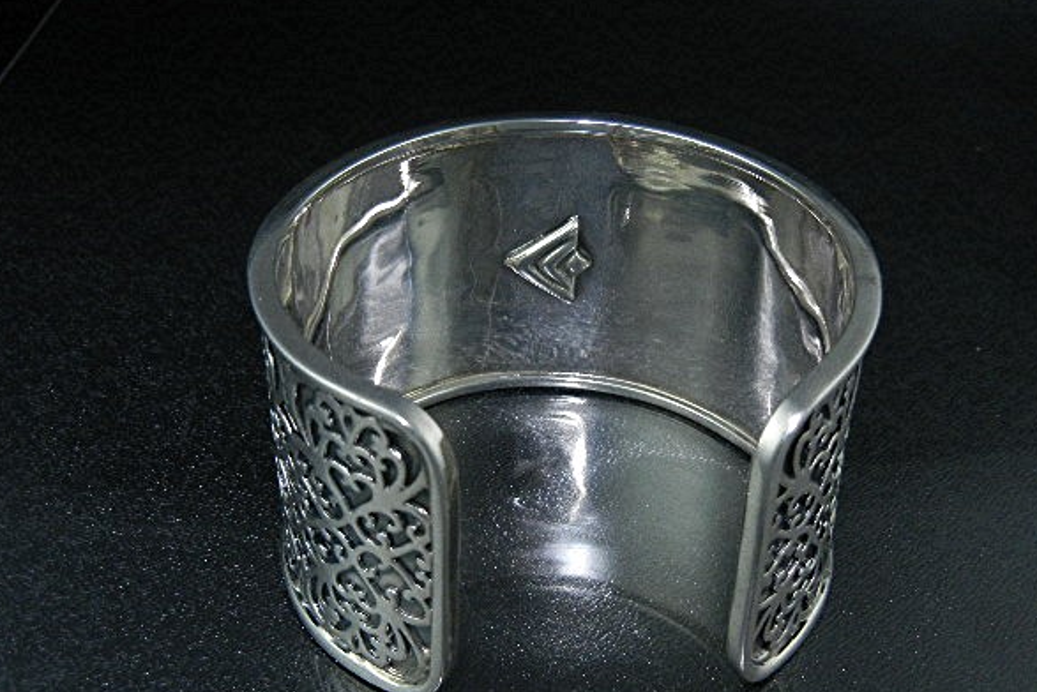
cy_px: 399
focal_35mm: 51
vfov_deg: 26.5
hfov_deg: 38.8
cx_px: 553
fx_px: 1470
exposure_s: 1/30
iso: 419
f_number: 7.6
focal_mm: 8.1
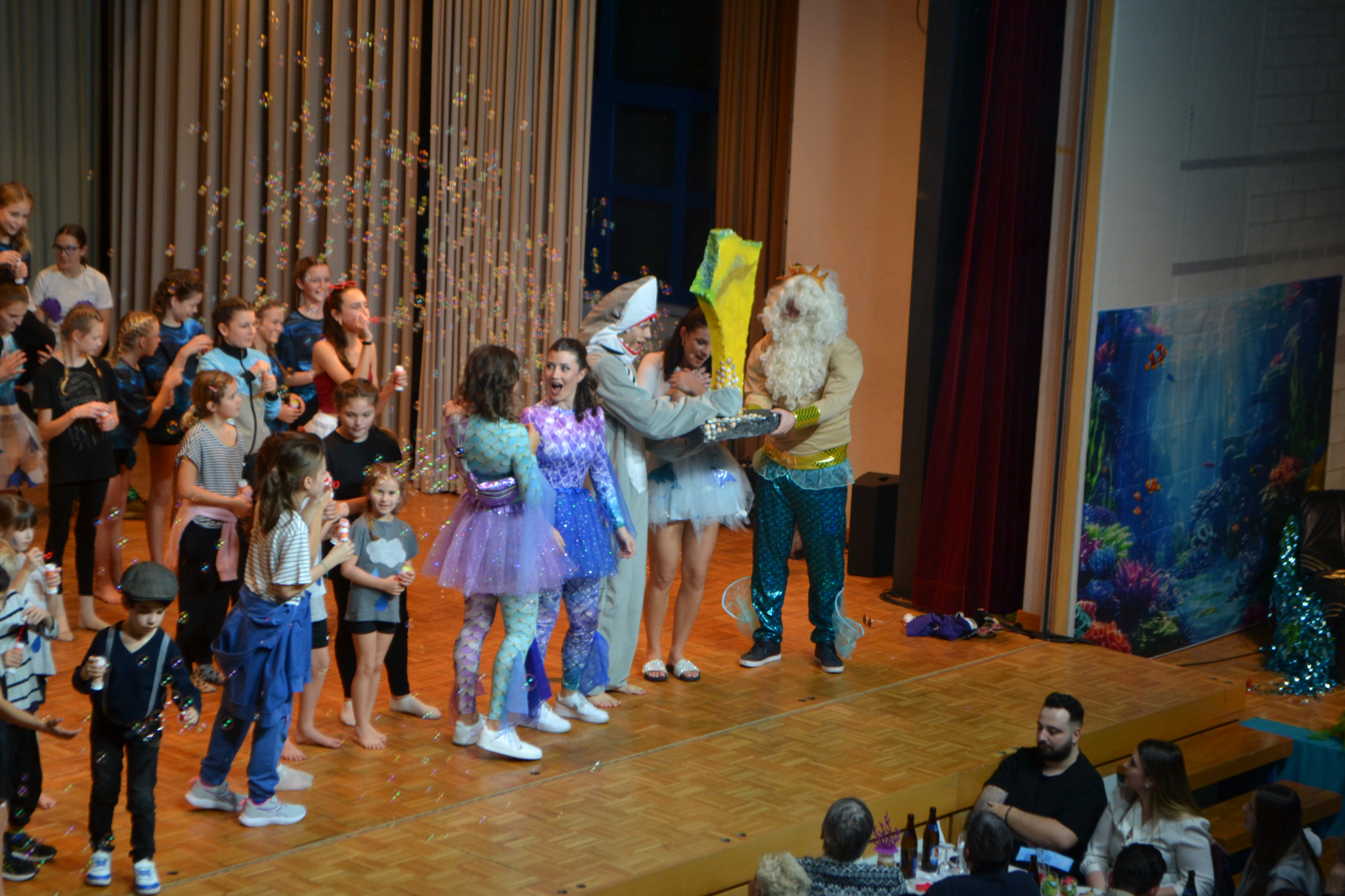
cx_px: 672
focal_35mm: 82
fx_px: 3082
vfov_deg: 16.6
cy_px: 448
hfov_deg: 24.6
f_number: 5.6
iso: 640
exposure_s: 1/60
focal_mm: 55
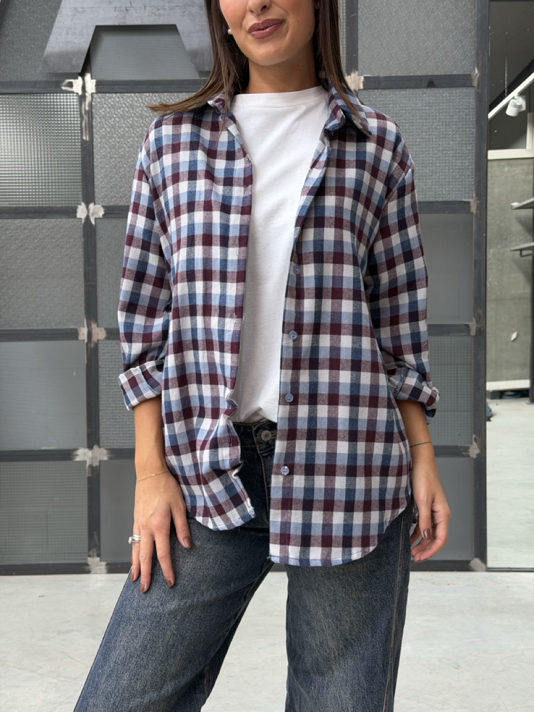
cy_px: 356
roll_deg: +0.0
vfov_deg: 39.7
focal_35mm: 48
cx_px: 267
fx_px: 987
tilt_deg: -2.7
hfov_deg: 30.3
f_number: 1.78
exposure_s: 1/60
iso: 125
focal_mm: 6.76
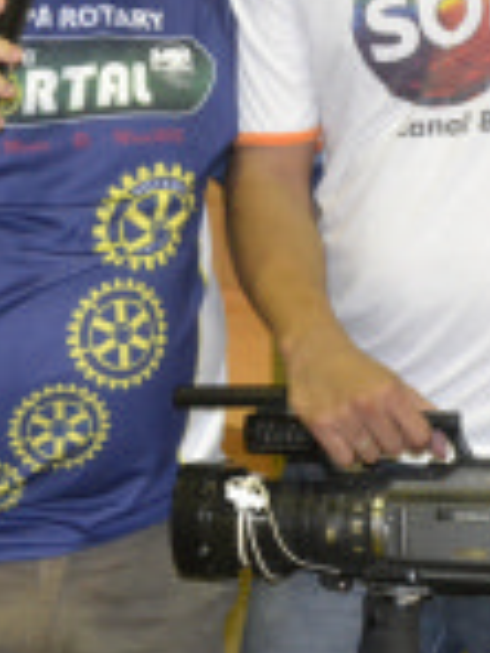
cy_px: 64
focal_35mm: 127
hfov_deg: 11.6
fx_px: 2397
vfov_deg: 15.3
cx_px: 35
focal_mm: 26
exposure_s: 1/60
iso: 3200
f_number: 3.8
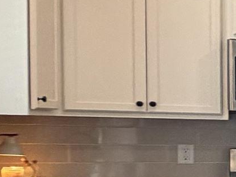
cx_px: 801
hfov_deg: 9.9
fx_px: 702
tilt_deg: -1.9
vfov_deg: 14.2
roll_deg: -1.3
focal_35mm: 103
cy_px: 157
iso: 200
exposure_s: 1/120
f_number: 2.2
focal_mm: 2.22
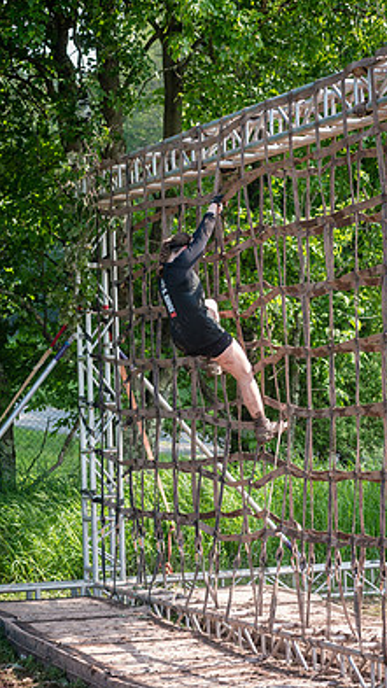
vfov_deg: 22.2
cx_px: 200
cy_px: 390
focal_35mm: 96
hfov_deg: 12.6
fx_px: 1752
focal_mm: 80
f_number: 4.5
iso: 250
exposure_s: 1/200
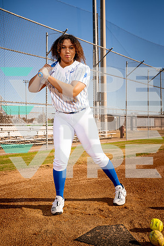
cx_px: 82
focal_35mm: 38
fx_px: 260
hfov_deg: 35.1
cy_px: 123
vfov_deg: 50.7
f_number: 7.1
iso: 100
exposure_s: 1/250
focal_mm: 38
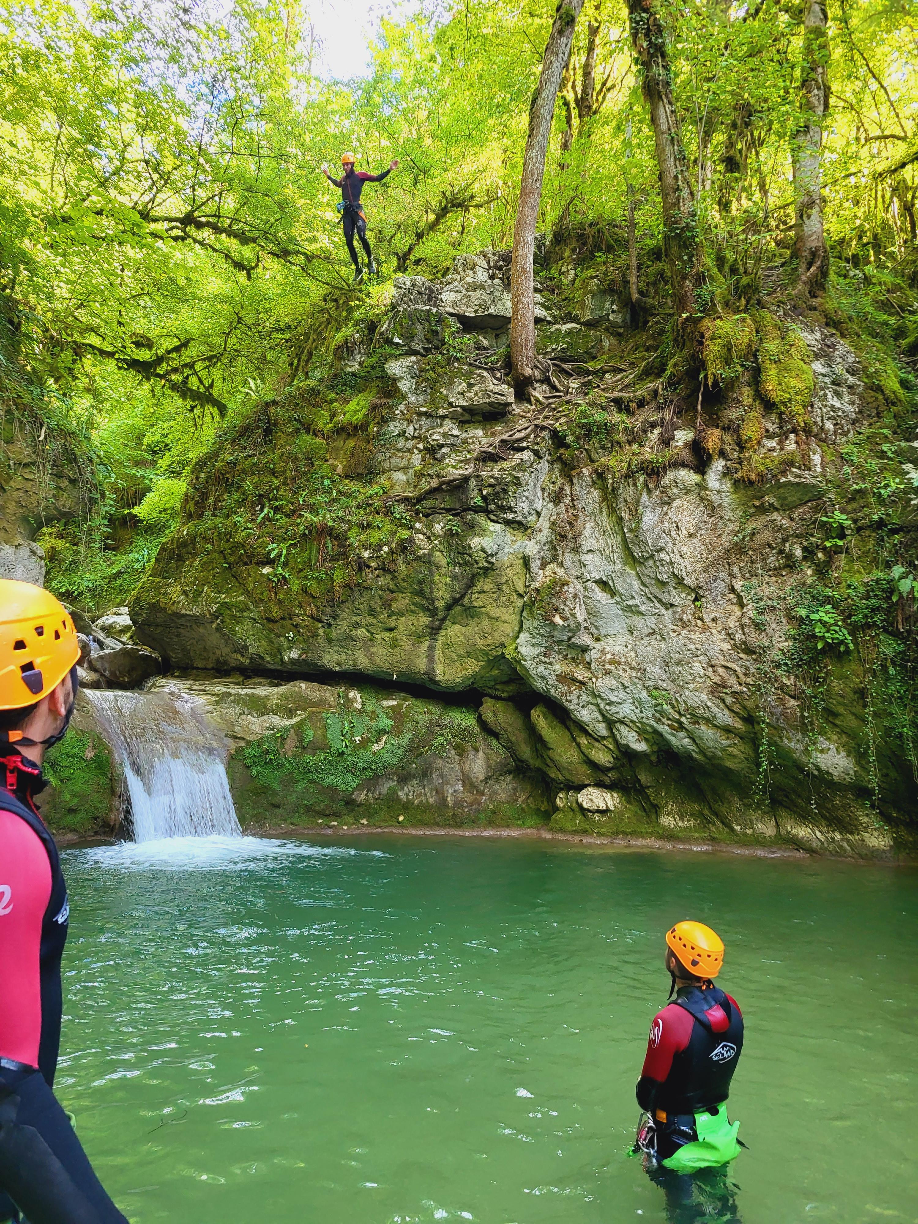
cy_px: 612
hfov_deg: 53.1
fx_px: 919
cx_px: 459
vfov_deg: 67.3
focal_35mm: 26
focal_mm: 5.4
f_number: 1.8
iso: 200
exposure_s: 1/100
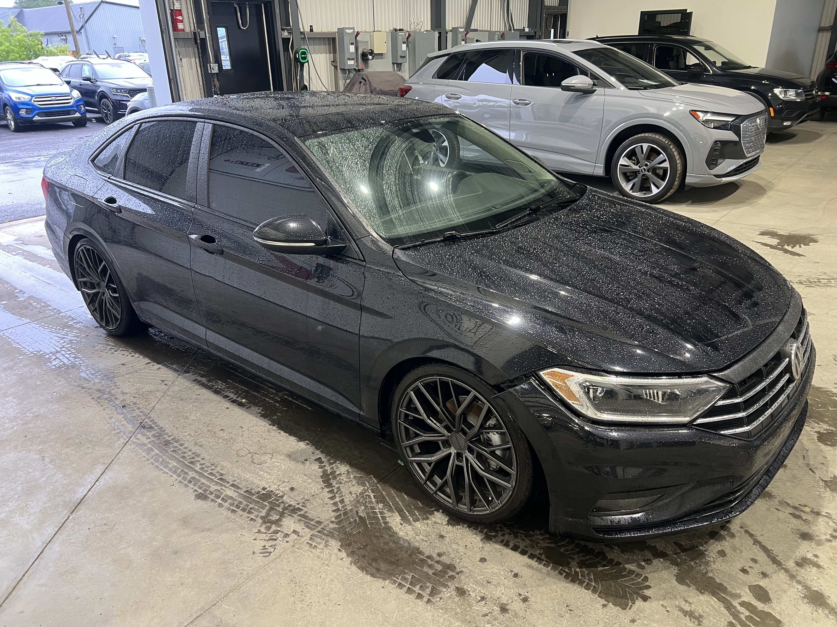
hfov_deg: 67.3
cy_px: 314
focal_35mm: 26
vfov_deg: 53.1
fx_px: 629
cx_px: 418
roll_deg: +1.2
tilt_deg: -23.2
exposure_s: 1/60
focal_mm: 5.7
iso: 160
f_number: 1.5
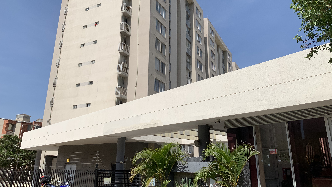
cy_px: 81
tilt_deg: +16.8
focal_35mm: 29
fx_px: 255
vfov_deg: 40.1
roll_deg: -0.3
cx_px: 169
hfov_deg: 66.1
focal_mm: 4.25
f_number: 1.8
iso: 25
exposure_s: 1/4098
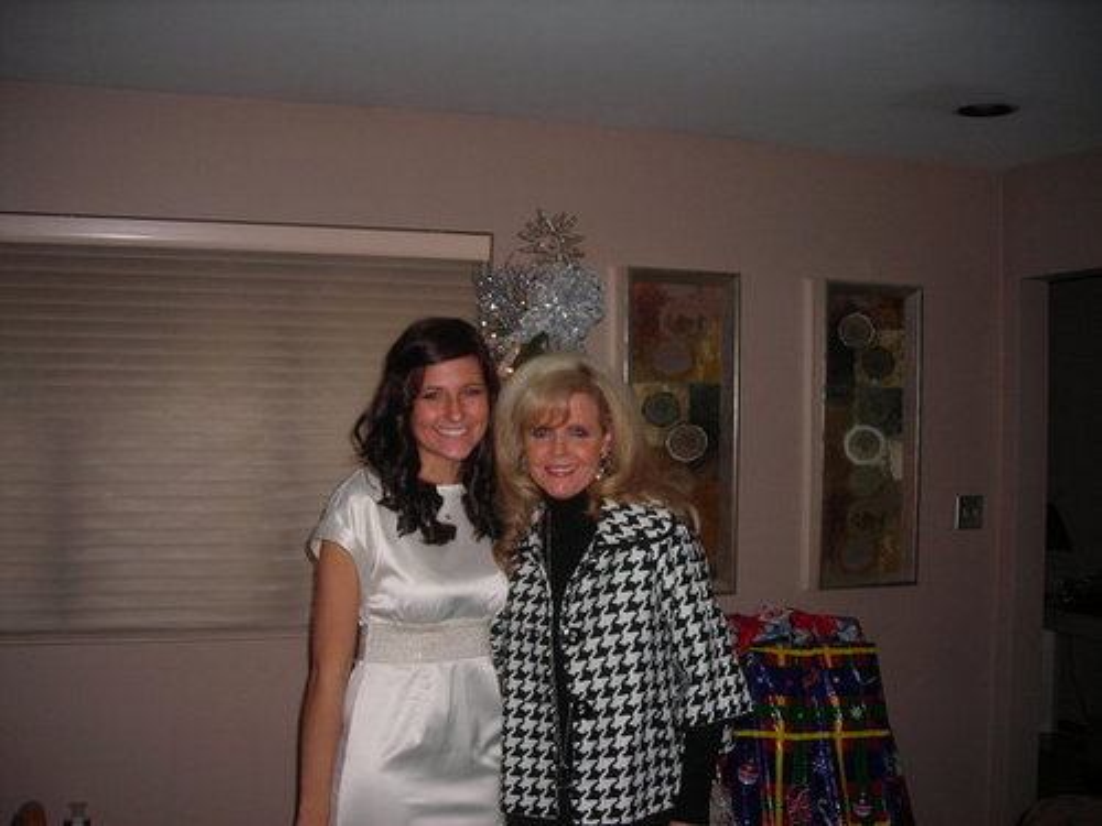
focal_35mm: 38
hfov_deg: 49.0
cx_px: 551
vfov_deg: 37.7
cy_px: 413
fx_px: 1210
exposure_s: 1/60.1
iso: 83
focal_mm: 6.3
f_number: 3.2
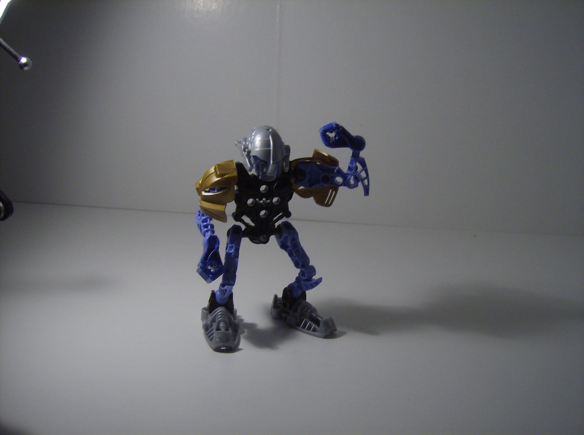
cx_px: 292
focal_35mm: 36
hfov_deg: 51.4
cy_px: 218
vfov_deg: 39.5
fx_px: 606
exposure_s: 1/64
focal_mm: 6
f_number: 2.8
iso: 113
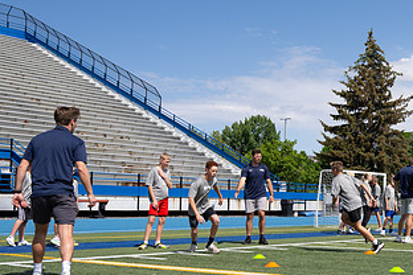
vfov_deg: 22.2
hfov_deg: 32.0
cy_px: 170
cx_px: 334
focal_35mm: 61
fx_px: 700
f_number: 5.6
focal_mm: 28.5
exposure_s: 1/500
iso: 80
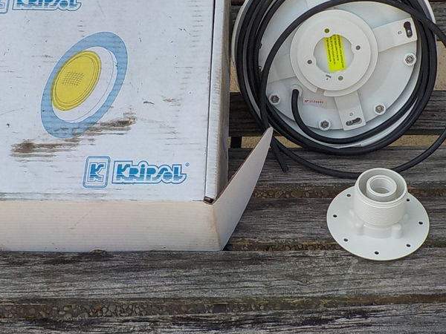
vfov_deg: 29.1
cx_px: 271
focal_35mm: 50
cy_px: 143
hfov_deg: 38.0
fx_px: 644
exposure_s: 1/640
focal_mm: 4.1
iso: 125
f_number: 3.3
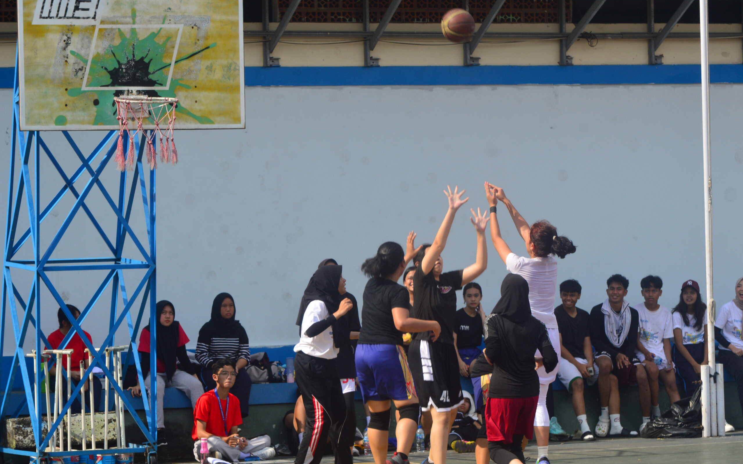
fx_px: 3037
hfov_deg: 13.9
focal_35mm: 150
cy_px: 236
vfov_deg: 8.7
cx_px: 372
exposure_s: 1/320
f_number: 11
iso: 200
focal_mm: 98
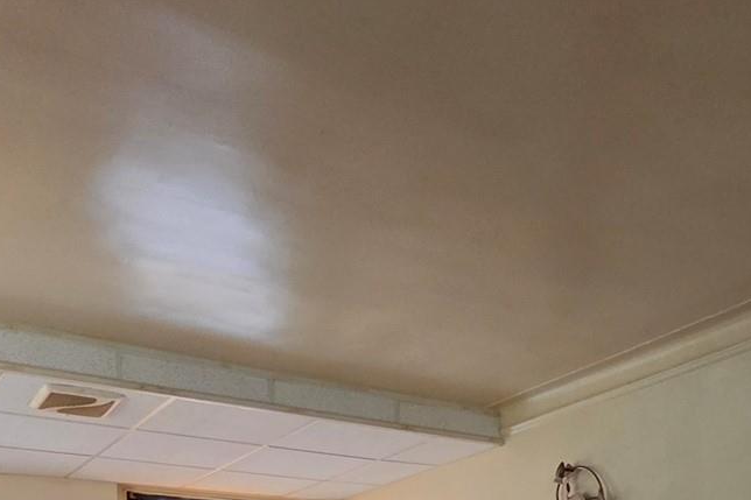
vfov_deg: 25.3
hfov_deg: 44.2
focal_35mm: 43
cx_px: 549
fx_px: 897
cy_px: 705
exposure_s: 1/60
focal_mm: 2.2
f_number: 1.9
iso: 400
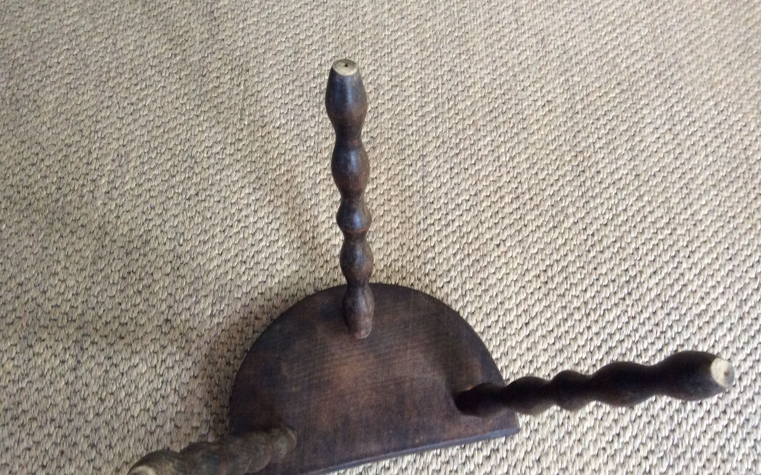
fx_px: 726
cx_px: 385
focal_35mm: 35
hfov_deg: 55.3
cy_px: 263
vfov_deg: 36.2
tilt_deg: -64.1
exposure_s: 1/25
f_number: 2.4
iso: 160
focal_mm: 3.3
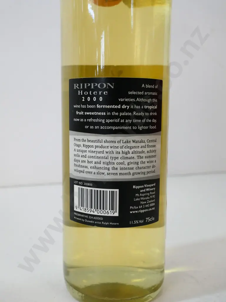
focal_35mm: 36
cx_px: 113
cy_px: 151
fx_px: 313
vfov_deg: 51.4
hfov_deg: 39.7
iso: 3200
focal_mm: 18
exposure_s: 1/125
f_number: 6.3
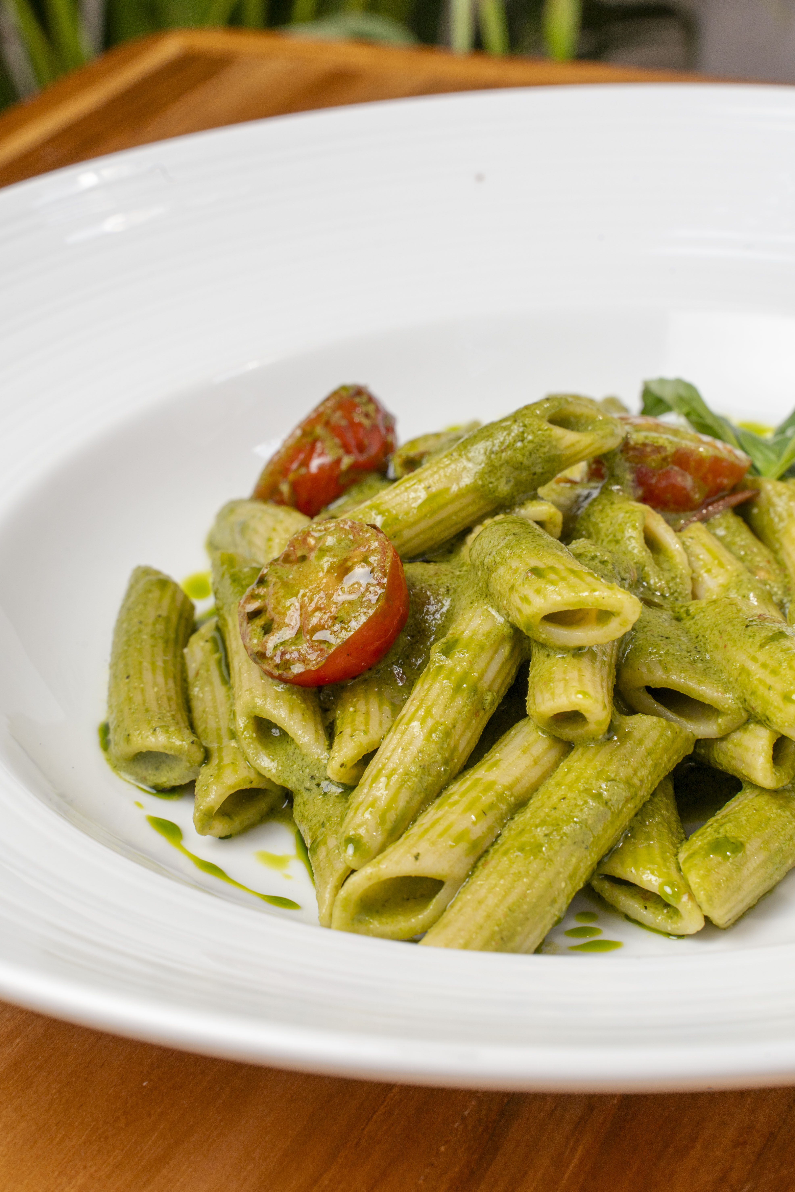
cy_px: 596
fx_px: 2484
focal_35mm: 75
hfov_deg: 18.2
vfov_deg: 27.0
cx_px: 398
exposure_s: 1/100
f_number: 16
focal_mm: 75
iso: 320
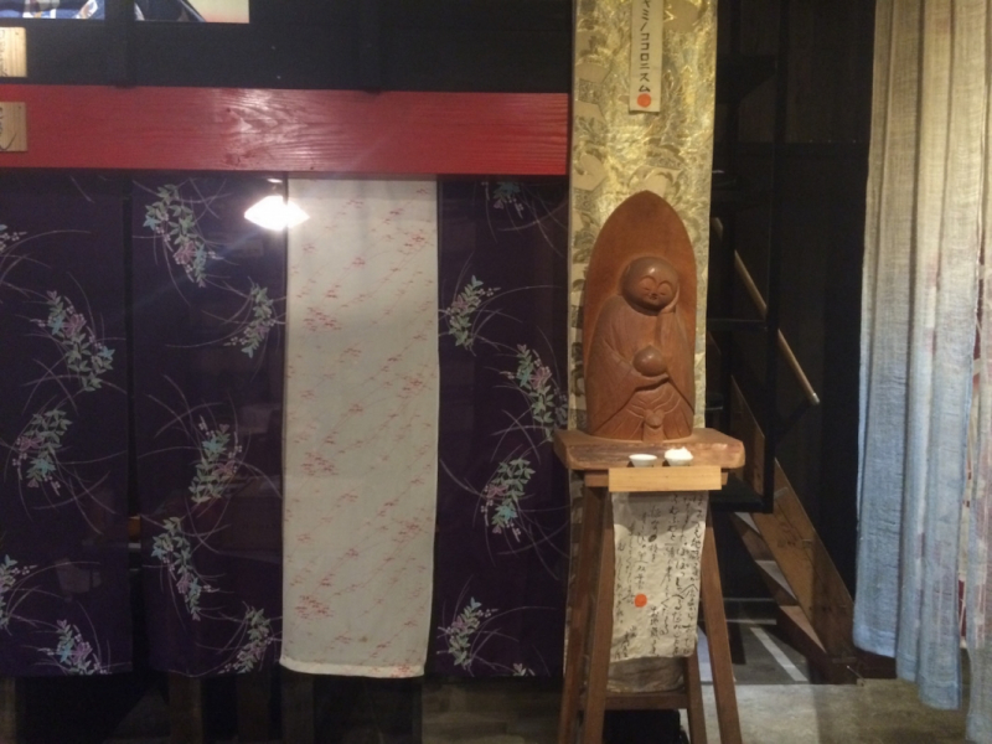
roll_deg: -0.1
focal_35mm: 29
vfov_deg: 48.2
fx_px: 831
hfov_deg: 61.7
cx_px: 496
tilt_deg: -4.1
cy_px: 372
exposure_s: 1/15
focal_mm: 4.15
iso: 320
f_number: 2.2
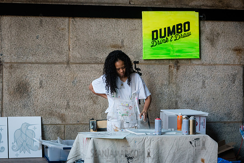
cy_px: 82
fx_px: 683
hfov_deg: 20.3
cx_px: 122
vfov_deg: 13.6
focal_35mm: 101
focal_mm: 100
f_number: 4.5
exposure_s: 1/320
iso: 3200
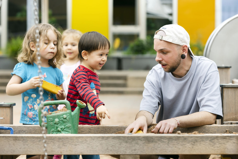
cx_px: 119
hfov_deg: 23.9
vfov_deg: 16.1
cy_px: 80
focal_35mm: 85
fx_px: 562
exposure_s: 1/1250
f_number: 3.2
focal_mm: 85
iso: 250
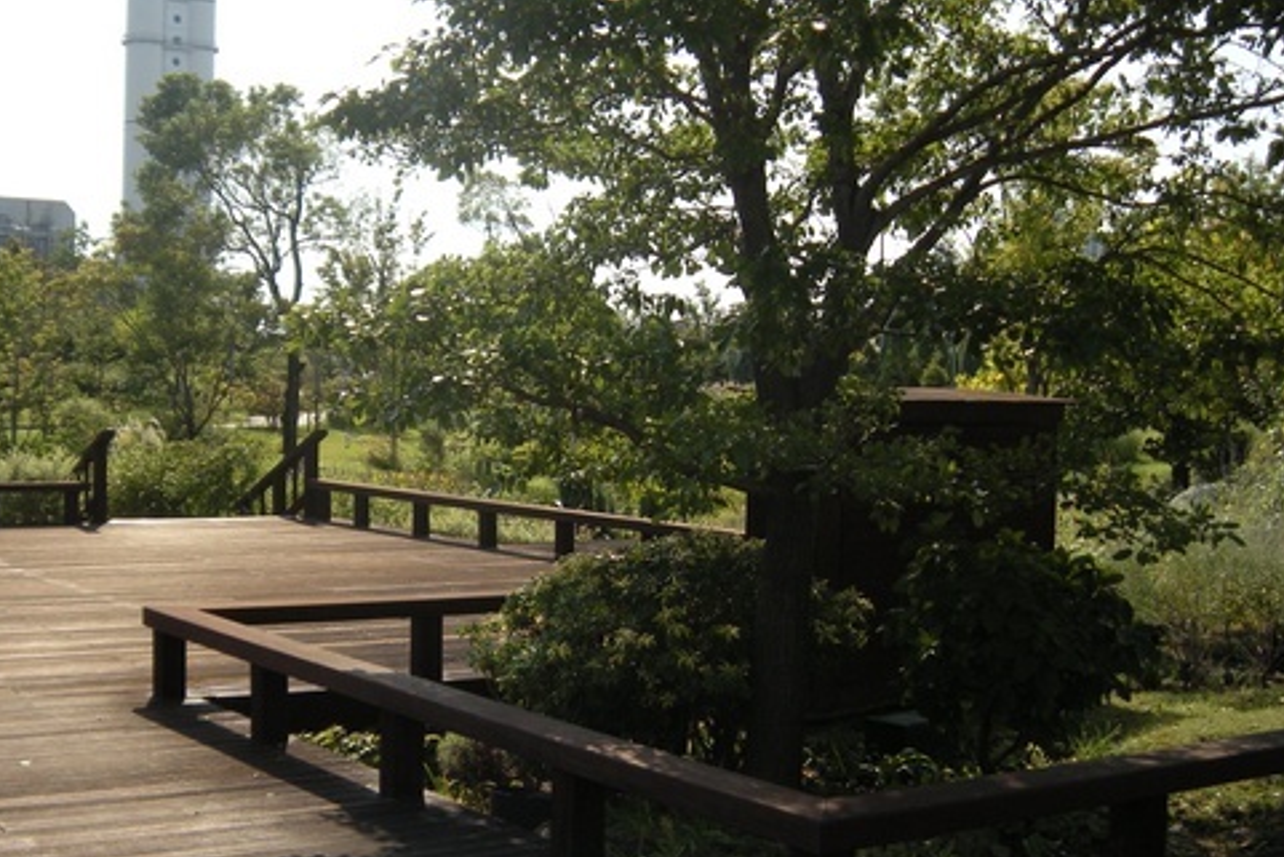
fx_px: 1891
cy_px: 426
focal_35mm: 53
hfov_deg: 37.1
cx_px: 432
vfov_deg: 25.5
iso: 89
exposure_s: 1/794
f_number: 3.8
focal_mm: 5.9
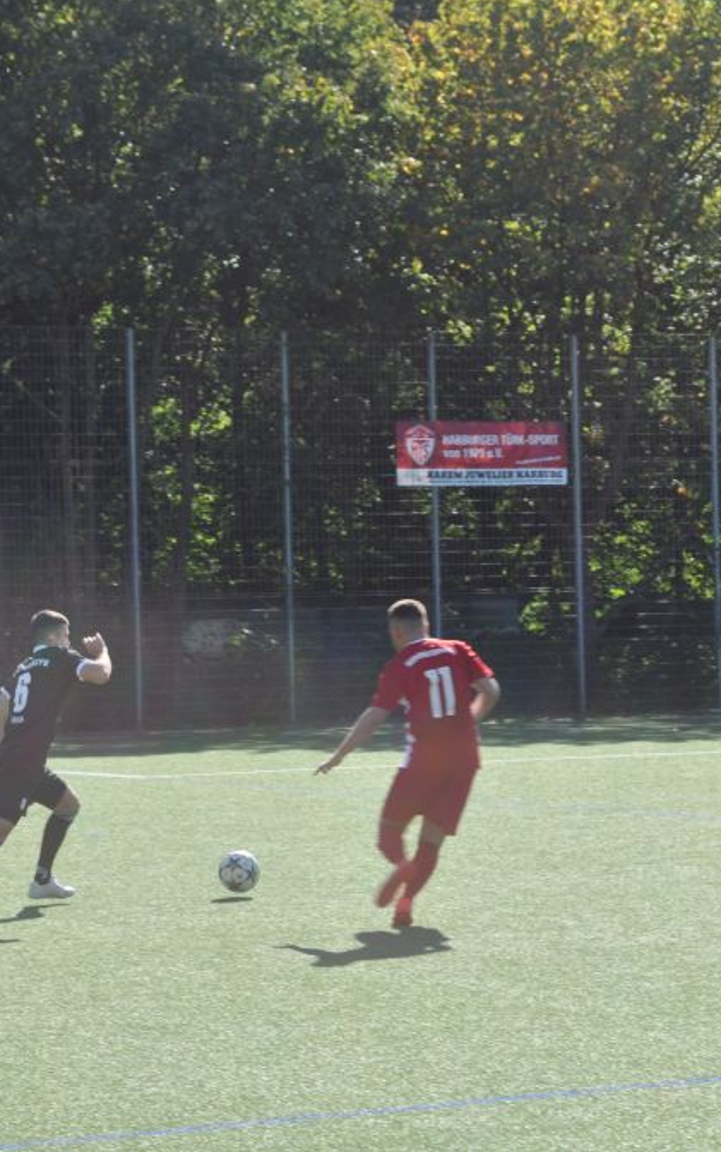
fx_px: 4015
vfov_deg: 16.3
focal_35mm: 128
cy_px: 577
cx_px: 358
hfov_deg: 10.3
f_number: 9
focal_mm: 55
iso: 200
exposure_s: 1/200
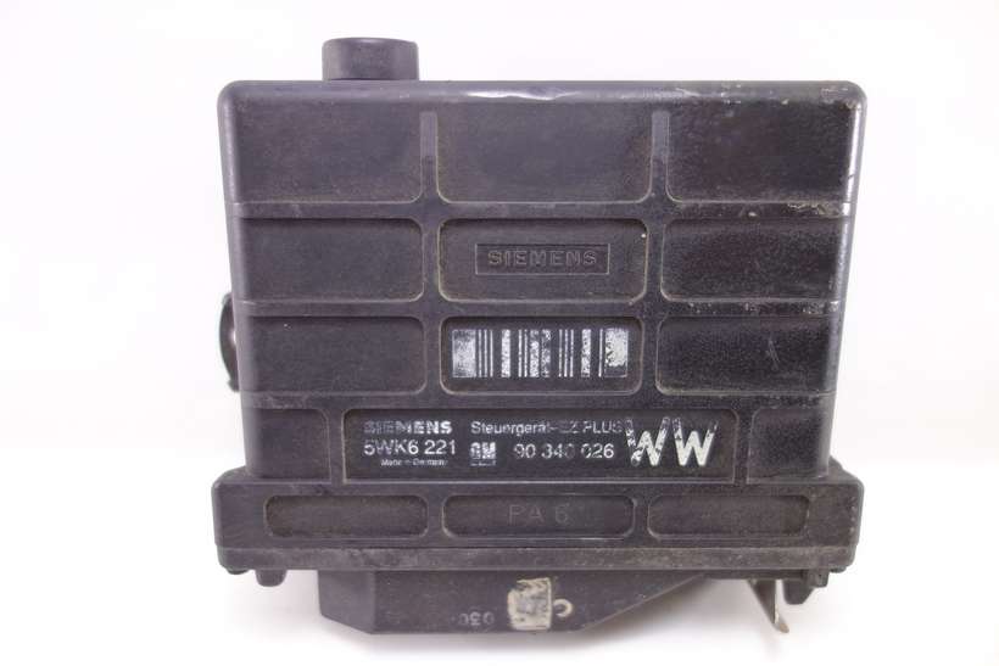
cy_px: 333
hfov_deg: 65.5
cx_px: 500
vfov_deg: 46.4
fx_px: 777
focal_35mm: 28
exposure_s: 1/50
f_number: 1.8
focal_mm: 10.4
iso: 125
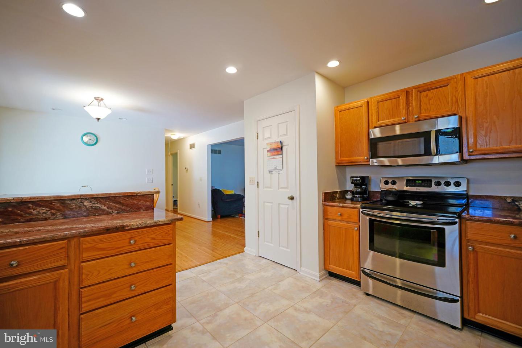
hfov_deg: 100.4
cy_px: 174
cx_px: 261
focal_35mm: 15
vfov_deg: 77.3
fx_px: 217
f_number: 2.8
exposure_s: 1/30
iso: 200
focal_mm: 10
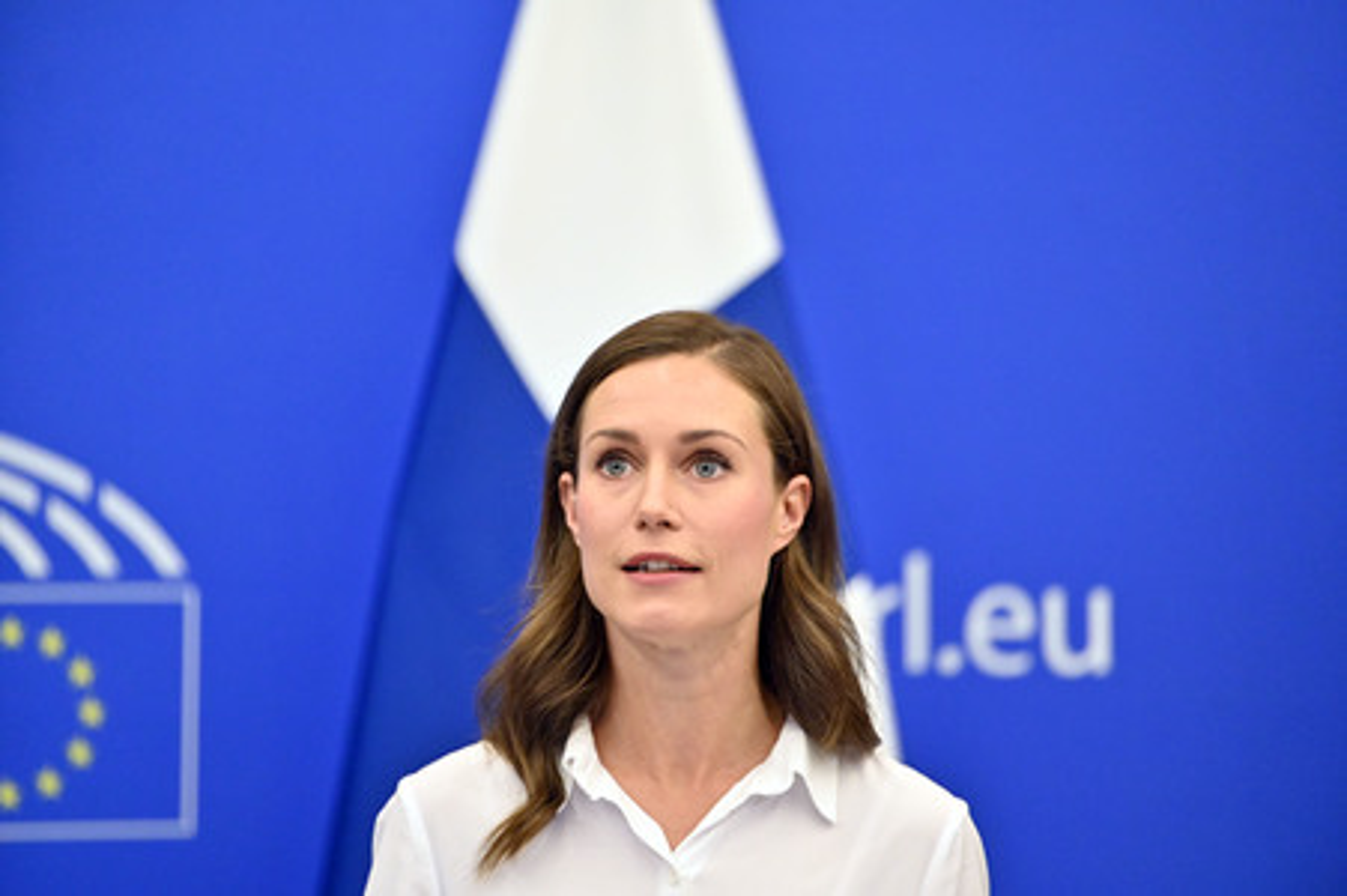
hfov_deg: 10.3
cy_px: 448
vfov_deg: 6.9
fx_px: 7478
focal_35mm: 200
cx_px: 674
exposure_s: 1/800
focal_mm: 200
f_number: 2.8
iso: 5000
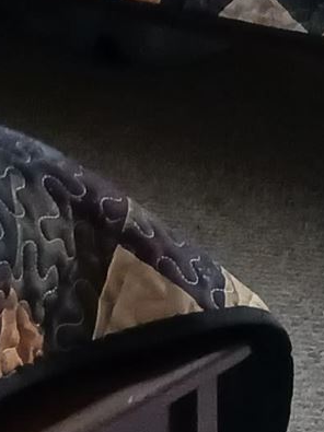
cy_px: -138
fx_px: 2622
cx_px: -239
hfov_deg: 6.9
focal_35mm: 210
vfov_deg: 9.3
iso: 320
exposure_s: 1/25
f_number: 1.8
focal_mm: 4
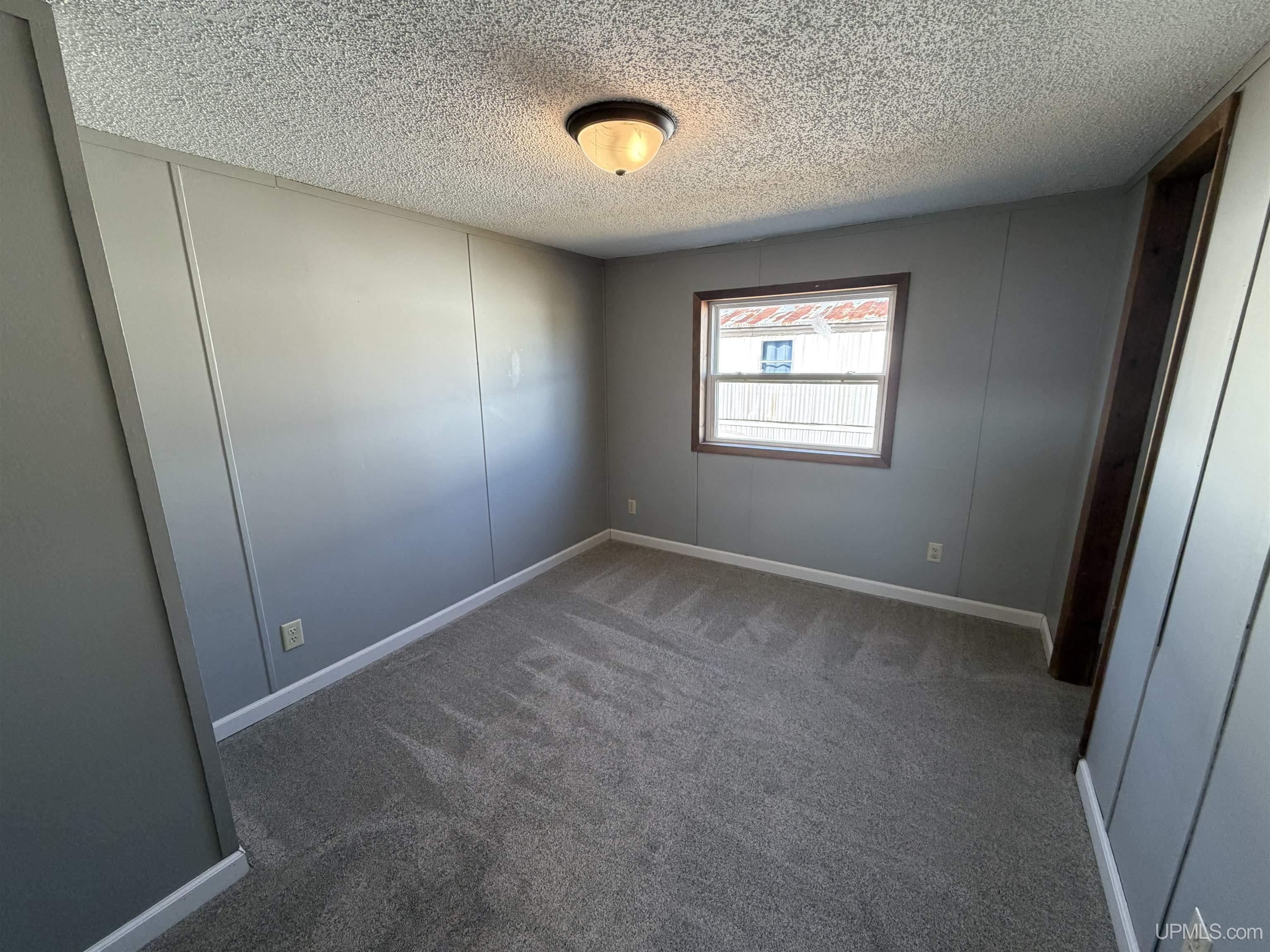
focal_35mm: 14
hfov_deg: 102.1
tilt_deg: -12.5
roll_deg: +0.9
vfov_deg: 85.7
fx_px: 514
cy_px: 476
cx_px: 635
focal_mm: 2.22
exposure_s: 1/120
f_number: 2.2
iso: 200
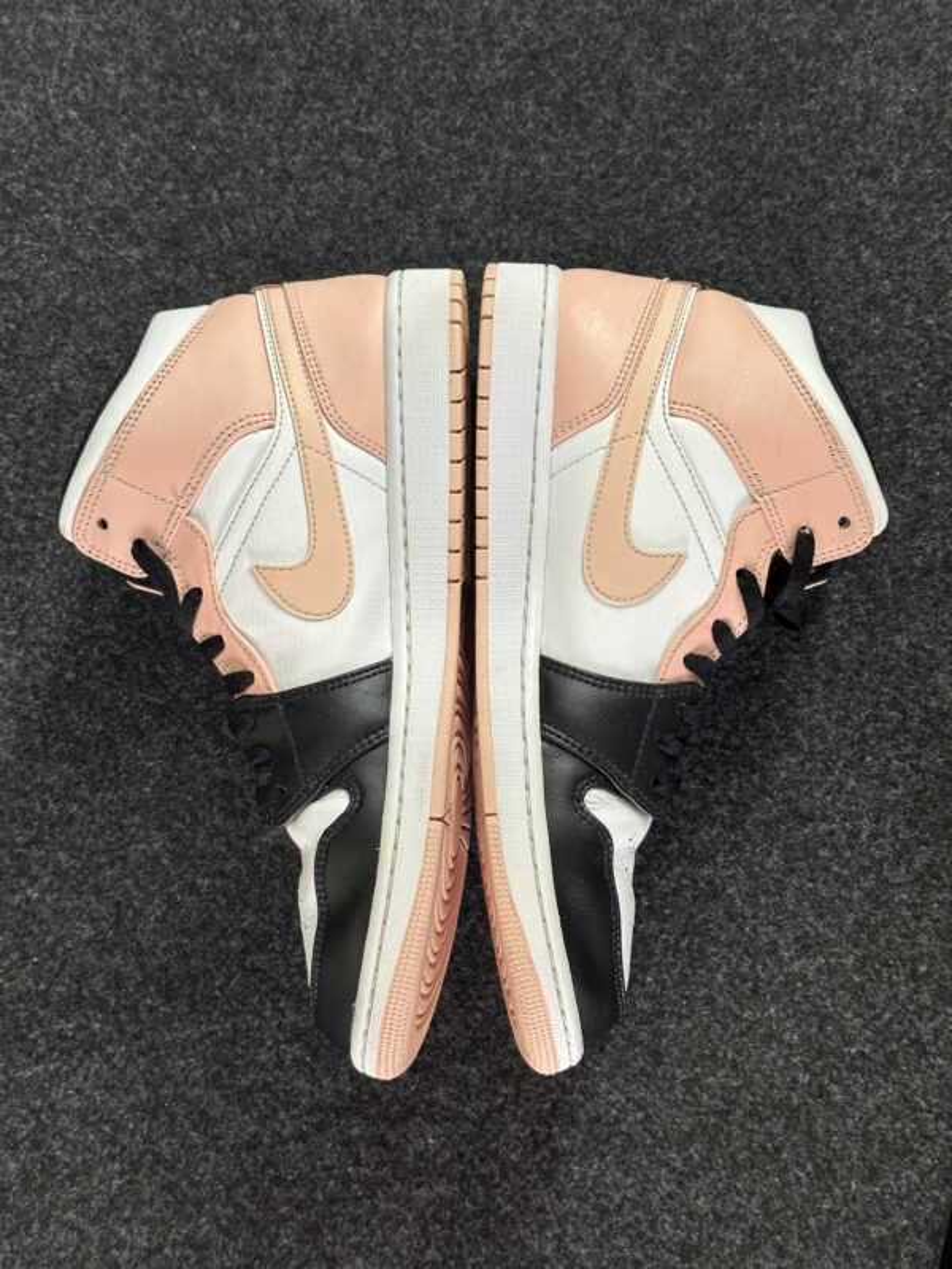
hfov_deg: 30.3
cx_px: 476
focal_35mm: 48
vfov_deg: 39.6
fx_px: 1759
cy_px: 634
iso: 200
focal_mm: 6.86
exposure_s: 1/60
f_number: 1.78
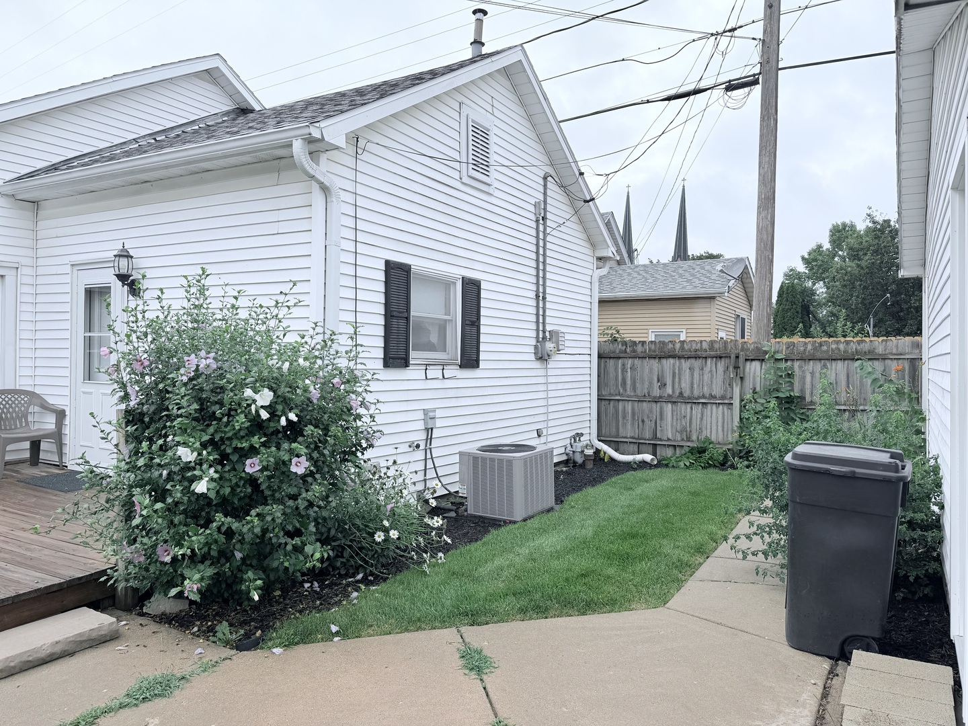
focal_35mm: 24
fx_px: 671
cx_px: 484
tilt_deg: +0.6
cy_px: 363
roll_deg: -0.7
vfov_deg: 56.8
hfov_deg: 71.6
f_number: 1.78
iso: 80
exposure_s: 1/3021
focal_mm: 6.76
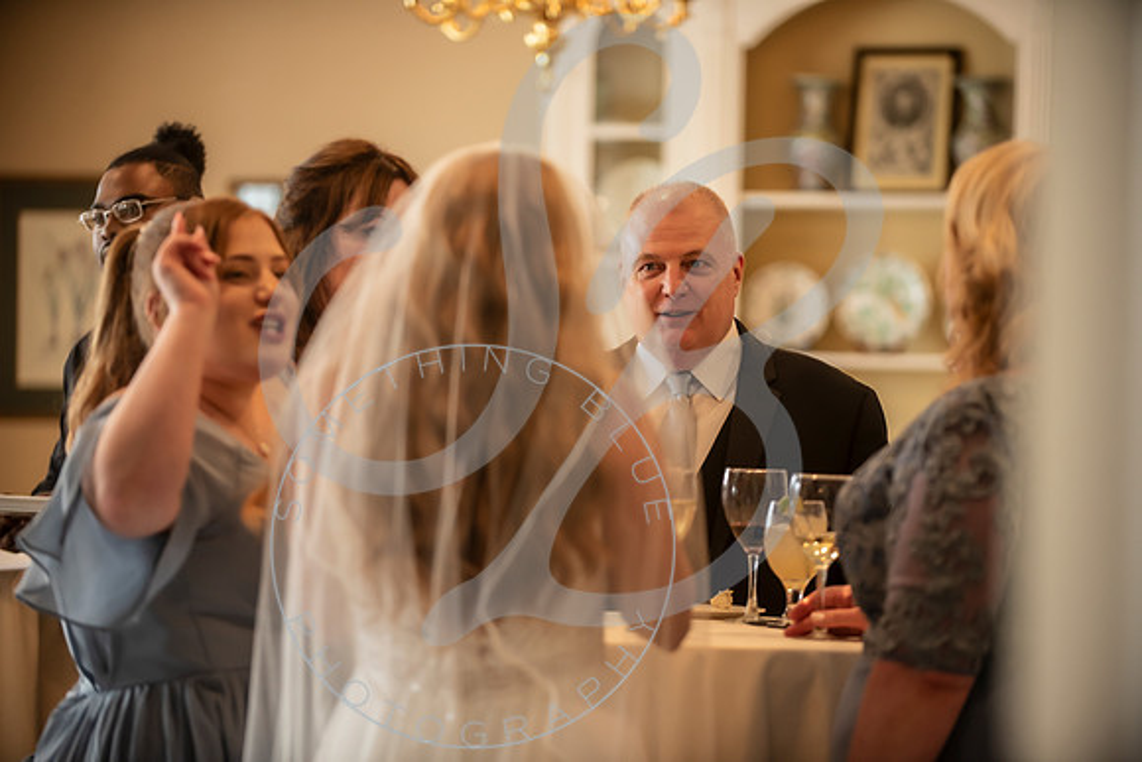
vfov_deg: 10.6
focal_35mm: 130
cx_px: 571
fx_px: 4125
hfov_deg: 15.8
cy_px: 381
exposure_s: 1/250
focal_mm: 130
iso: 1000
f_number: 2.8
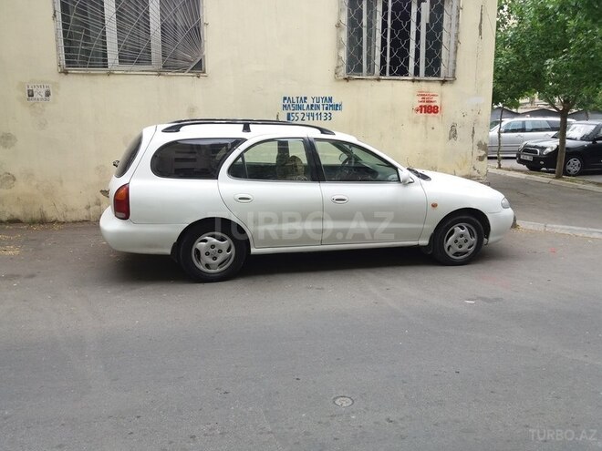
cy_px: 226
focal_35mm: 28
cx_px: 301
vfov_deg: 49.7
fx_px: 487
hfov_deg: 63.4
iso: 64
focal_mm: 3.7
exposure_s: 1/219
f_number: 1.9
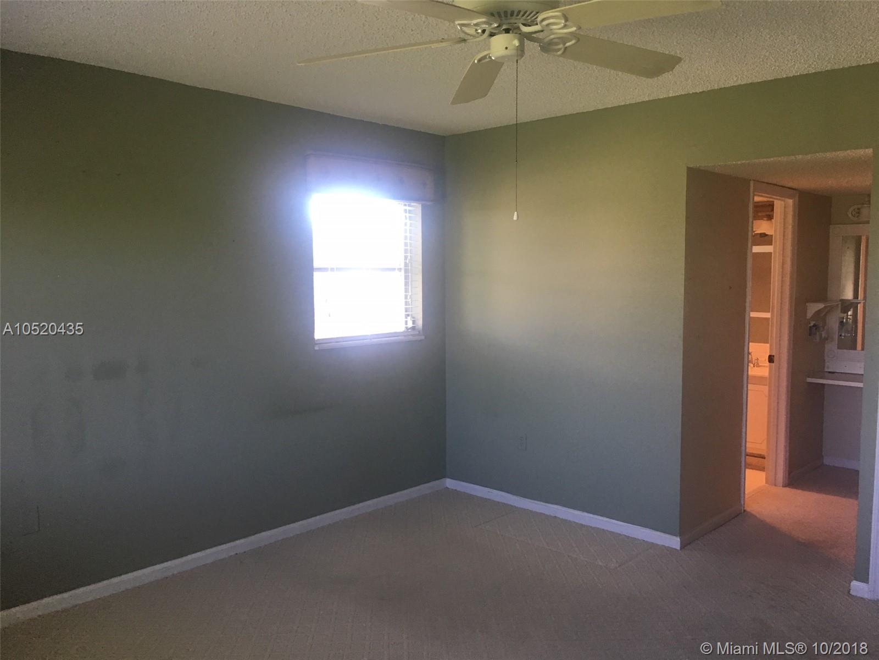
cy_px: 330
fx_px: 736
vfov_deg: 48.2
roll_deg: +0.4
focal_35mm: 29
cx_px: 440
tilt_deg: -6.1
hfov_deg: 61.7
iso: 40
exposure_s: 1/30
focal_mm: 4.15
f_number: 2.2
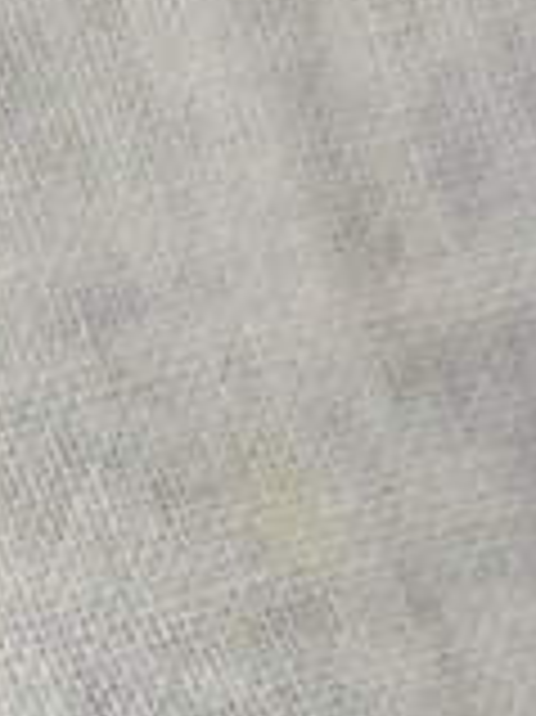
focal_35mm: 181
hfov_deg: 8.0
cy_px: 1405
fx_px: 3742
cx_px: -351
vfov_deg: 10.1
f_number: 1.7
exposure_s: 1/50
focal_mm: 5.31
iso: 80
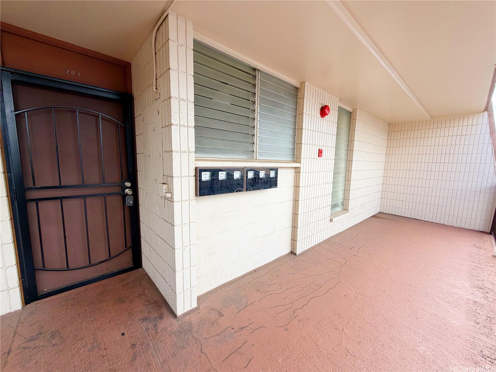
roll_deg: -1.0
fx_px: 201
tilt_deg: -6.3
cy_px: 186
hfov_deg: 102.1
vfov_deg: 85.7
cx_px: 248
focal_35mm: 14
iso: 50
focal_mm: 2.22
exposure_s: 1/313
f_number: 2.2
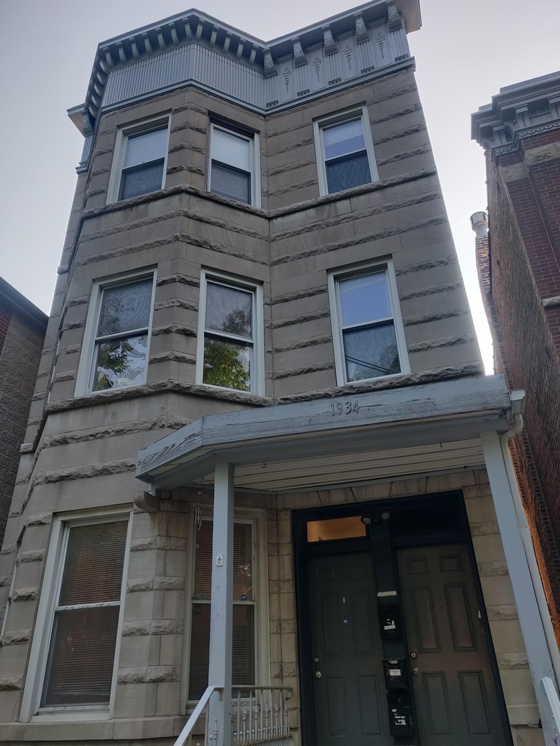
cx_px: 280
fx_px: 539
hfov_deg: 54.9
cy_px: 373
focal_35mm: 25
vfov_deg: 69.4
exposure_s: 1/100
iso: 125
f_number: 1.7
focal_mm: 4.25
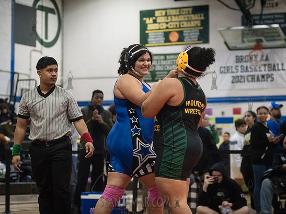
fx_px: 942
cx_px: 146
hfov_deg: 17.3
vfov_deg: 13.0
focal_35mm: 114
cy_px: 93
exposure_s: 1/500
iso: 8000
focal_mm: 80
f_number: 3.5
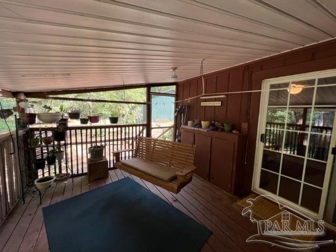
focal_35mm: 13
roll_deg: -2.2
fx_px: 126
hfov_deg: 106.2
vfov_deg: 89.9
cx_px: 168
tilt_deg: -7.3
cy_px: 126
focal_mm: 1.57
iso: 64
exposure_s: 1/99
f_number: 1.8
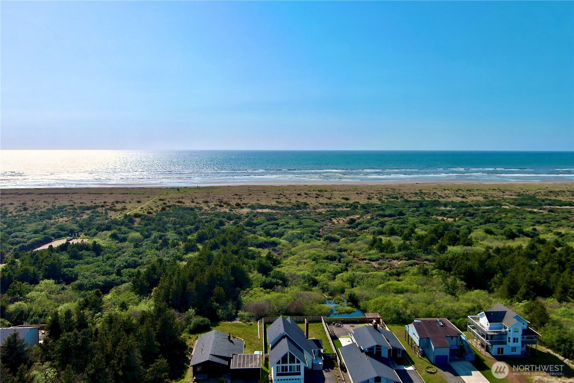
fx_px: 462
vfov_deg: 45.0
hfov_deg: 63.7
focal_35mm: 29
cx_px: 287
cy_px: 192
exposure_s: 1/3344
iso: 101
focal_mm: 10.57
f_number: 2.8
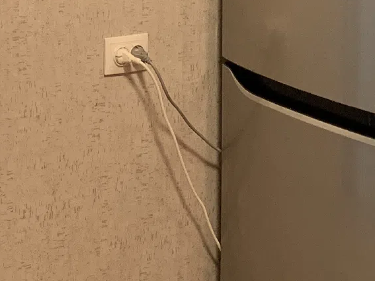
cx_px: -78
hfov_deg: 17.1
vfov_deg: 12.7
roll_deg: +1.5
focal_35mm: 110
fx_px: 1191
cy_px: -149
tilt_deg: -5.2
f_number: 1.8
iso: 125
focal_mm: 4.25
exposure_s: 1/60
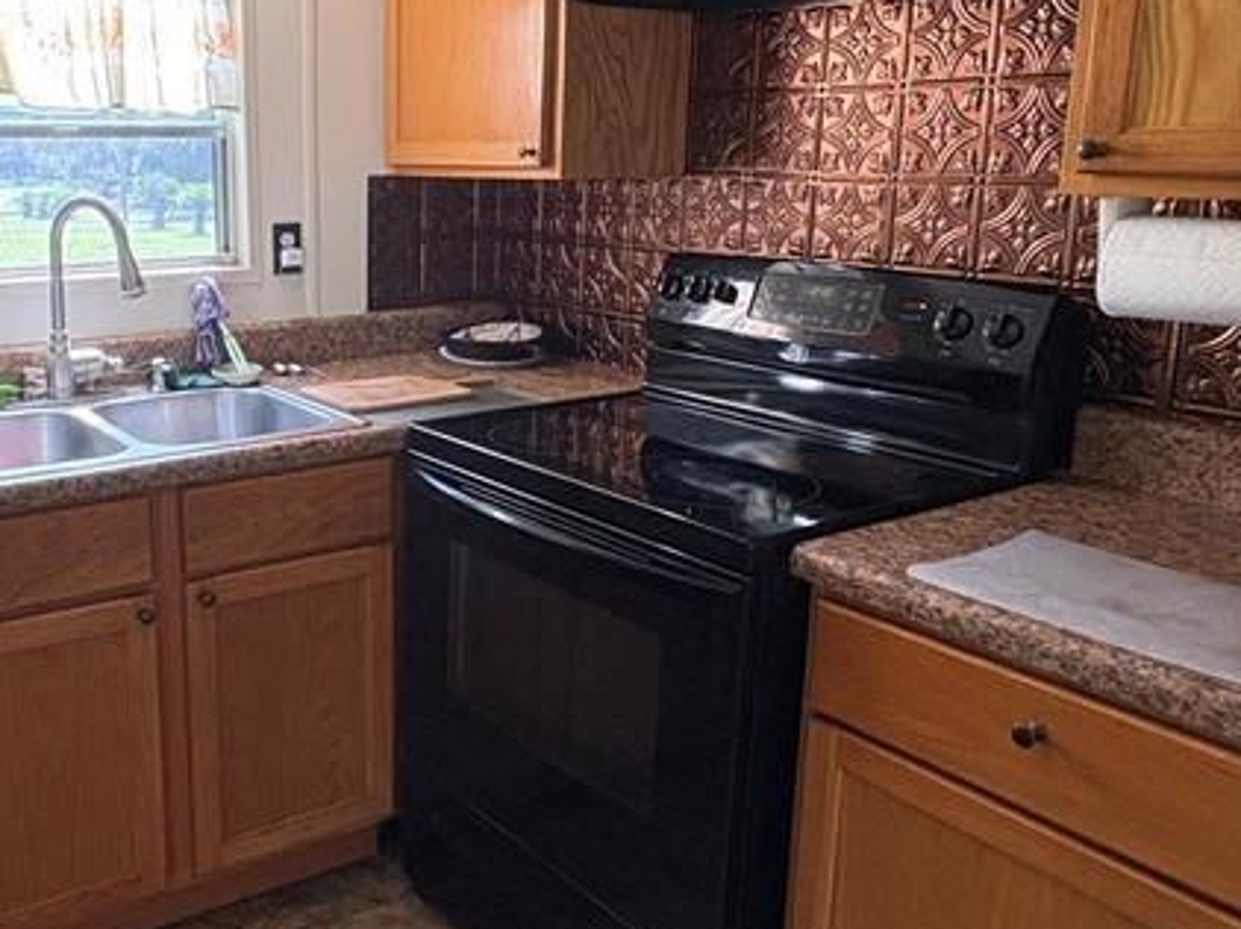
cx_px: 329
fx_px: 1218
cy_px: 409
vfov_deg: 41.7
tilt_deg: -12.8
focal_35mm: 34
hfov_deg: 51.9
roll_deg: +0.6
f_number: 2.2
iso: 200
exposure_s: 1/65
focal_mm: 2.22
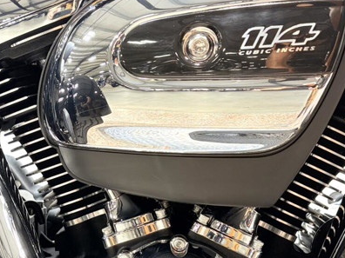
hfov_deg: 27.5
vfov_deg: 20.8
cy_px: 203
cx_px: 94
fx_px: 698
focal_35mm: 70
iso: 125
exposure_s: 1/60
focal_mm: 5.96
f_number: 1.6
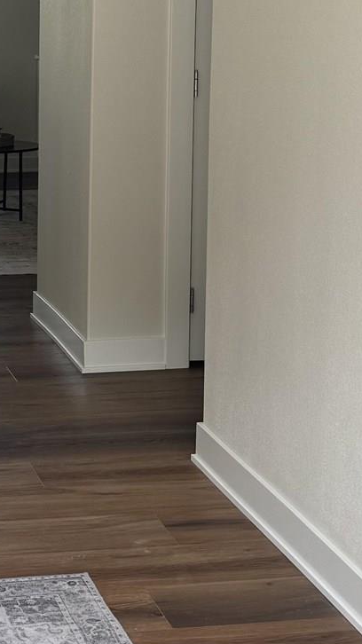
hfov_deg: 14.3
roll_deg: +1.3
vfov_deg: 25.4
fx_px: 1417
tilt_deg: -7.4
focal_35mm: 83
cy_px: 198
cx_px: -27
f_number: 1.78
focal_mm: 6.76
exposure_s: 1/135
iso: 64
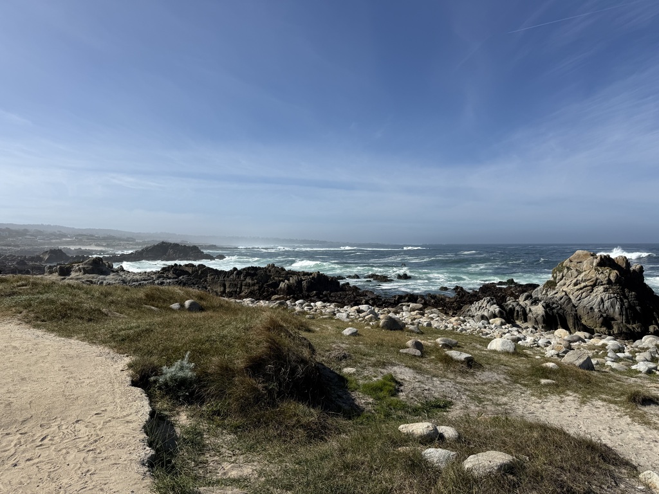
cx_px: 330
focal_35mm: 24
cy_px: 247
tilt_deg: -0.6
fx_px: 457
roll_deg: -0.1
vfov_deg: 56.8
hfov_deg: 71.6
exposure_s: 1/7353
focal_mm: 6.76
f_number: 1.78
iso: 80
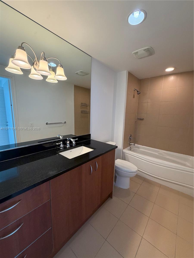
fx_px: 105
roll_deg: -2.0
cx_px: 97
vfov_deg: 102.1
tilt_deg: -9.3
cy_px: 129
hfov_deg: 85.7
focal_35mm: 14
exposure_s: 1/120
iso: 250
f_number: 2.2
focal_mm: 2.22
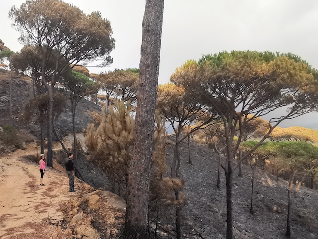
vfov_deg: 51.8
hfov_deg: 65.2
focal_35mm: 26
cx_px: 101
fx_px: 239
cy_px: 165
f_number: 2.2
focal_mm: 2.35
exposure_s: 1/100
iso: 50
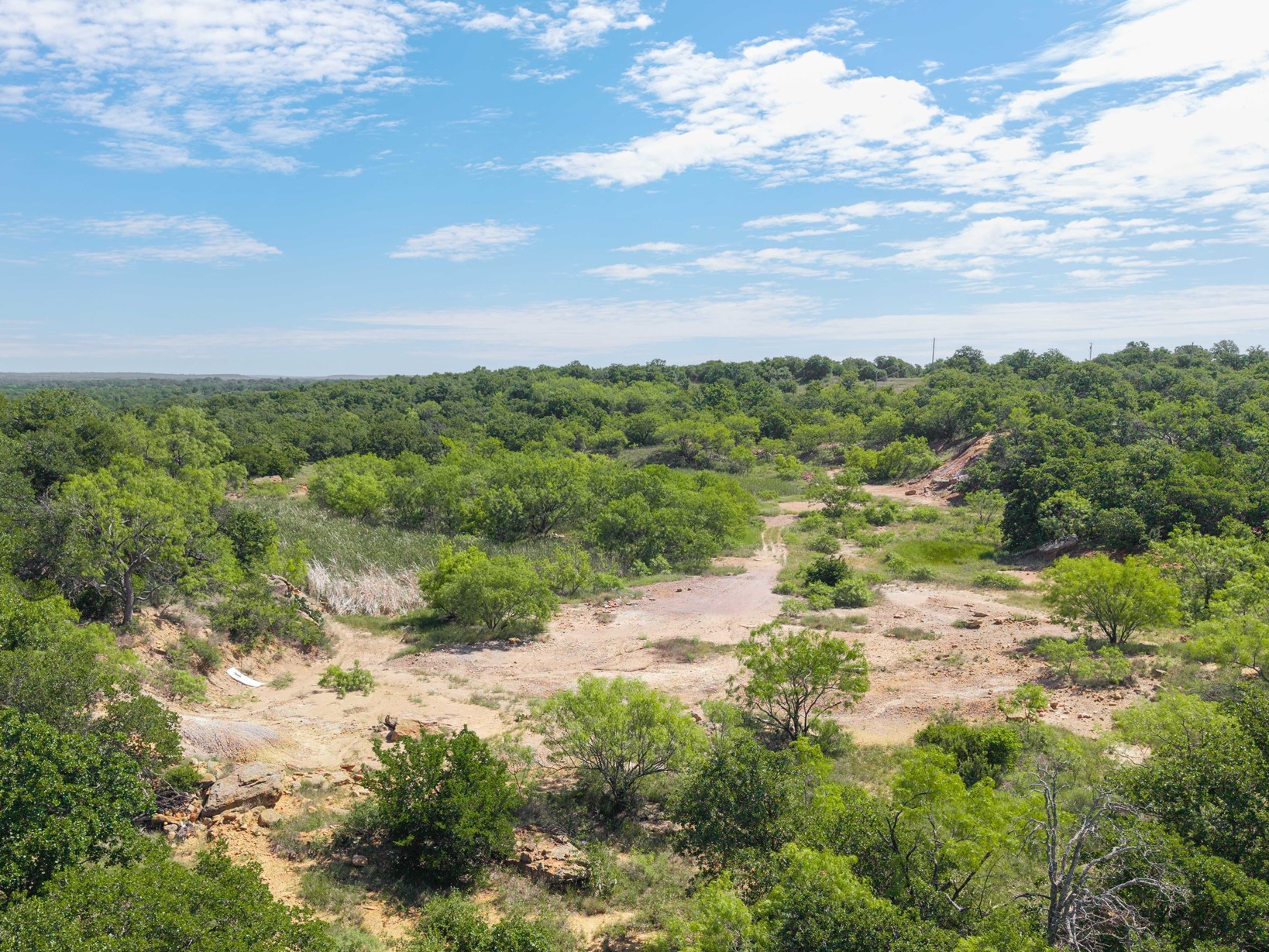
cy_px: 592
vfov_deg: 46.4
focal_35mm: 30
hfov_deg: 59.6
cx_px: 527
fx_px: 1100
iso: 210
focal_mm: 8.67
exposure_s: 1/4000
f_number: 1.8
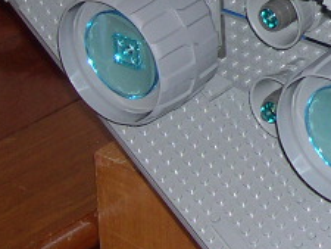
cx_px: 510
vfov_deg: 5.7
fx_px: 2478
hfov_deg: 7.5
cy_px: -63
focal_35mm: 259
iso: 100
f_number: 3.4
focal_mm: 12.2
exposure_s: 1/60
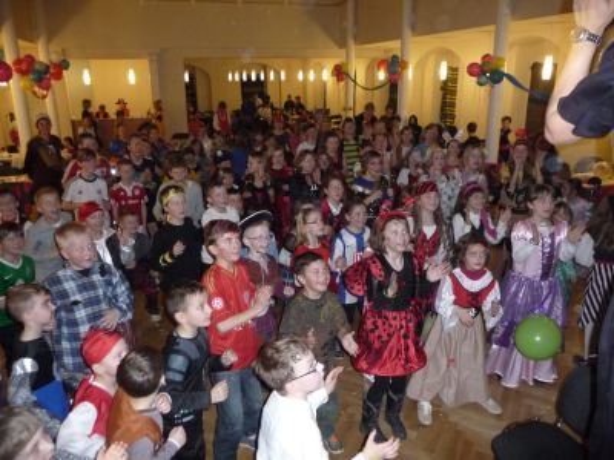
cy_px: 230
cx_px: 307
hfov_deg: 63.4
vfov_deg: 49.7
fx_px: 497
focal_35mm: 28
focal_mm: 4.7
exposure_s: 1/30
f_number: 3.3
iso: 500
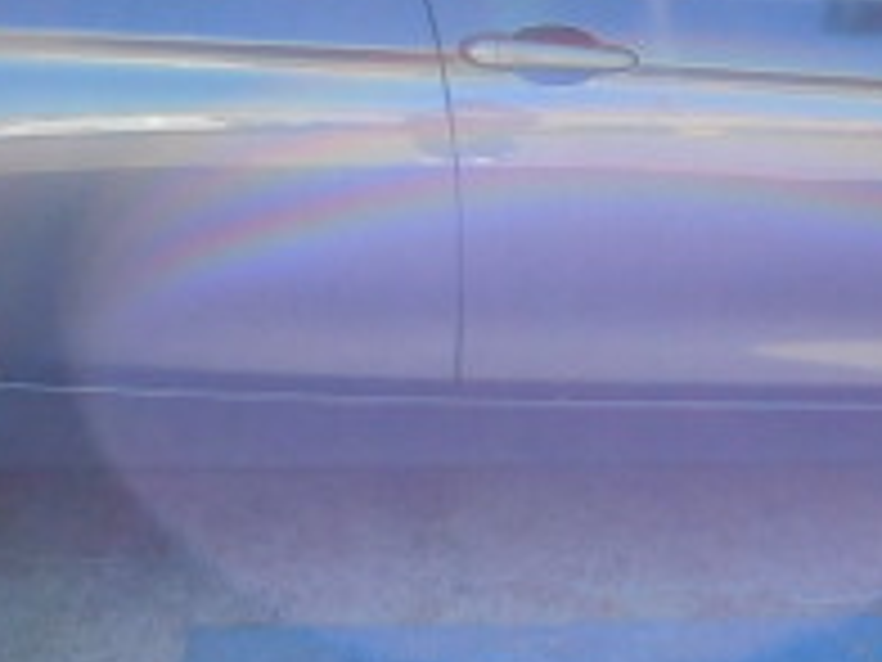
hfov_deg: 26.0
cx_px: 513
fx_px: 1911
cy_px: 149
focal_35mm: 75
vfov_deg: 19.5
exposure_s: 1/400
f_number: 3
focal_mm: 4
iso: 125
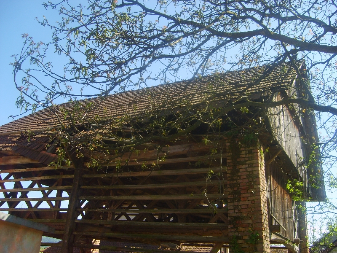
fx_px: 341
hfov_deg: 52.6
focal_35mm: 35
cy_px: 126
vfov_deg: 40.7
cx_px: 168
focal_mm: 5.8
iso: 50
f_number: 2.8
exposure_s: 1/350
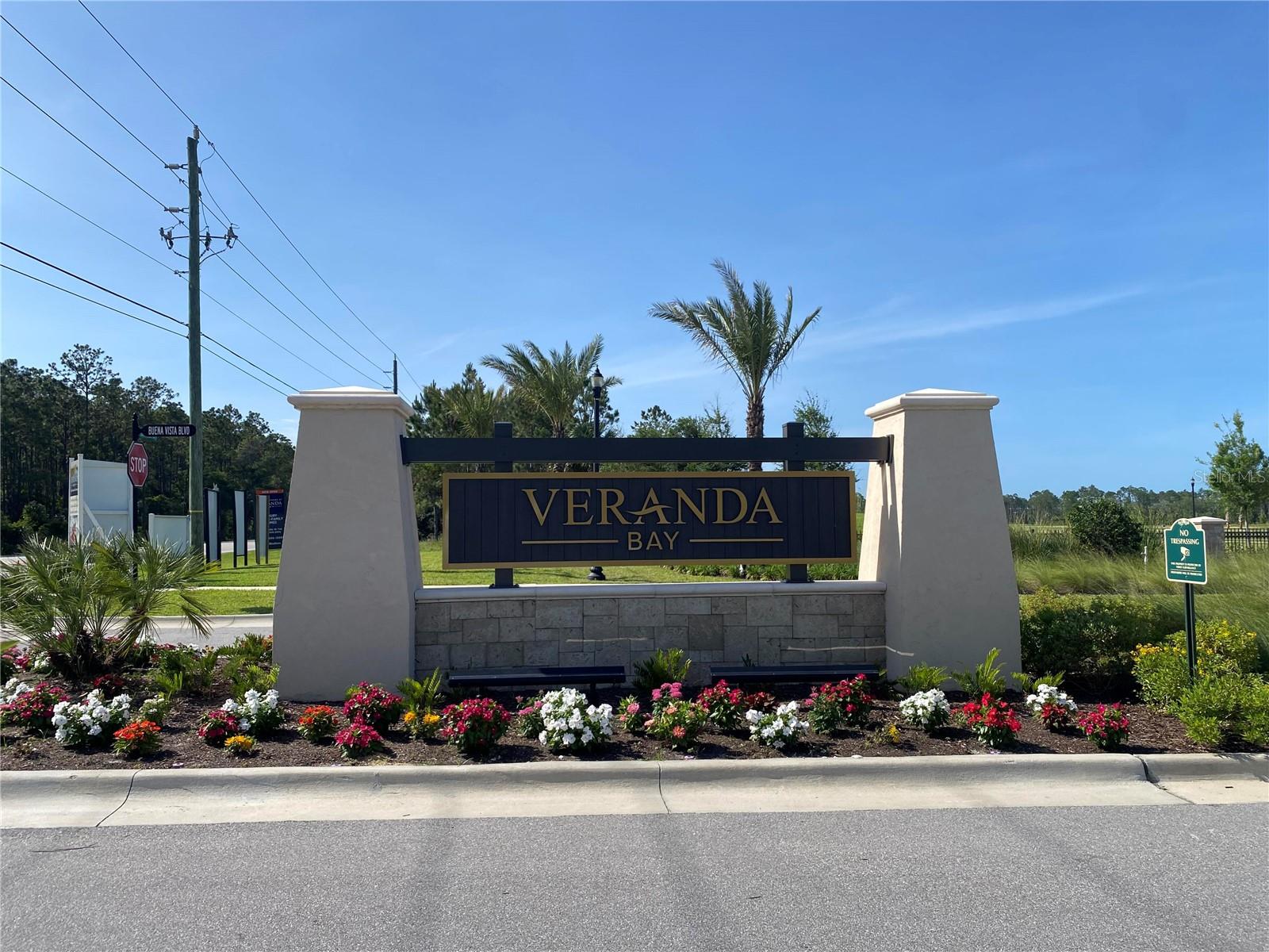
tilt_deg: +4.7
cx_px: 634
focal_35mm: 26
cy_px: 476
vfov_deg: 53.1
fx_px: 953
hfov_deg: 67.3
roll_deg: +0.4
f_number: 1.8
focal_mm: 4.25
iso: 32
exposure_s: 1/3205
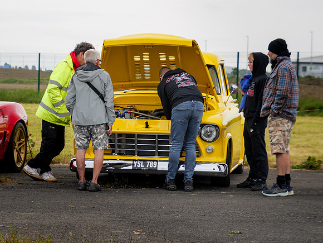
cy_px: 105
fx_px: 1445
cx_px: 135
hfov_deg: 12.7
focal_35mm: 155
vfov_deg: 9.6
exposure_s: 1/320
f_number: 4
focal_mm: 54
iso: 200
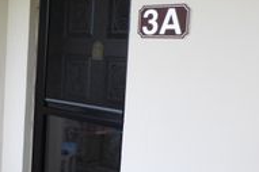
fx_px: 489
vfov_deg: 20.0
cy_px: 93
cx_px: -34
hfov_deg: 27.0
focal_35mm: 68
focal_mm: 4.3
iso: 100
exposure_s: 1/60
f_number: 3.3
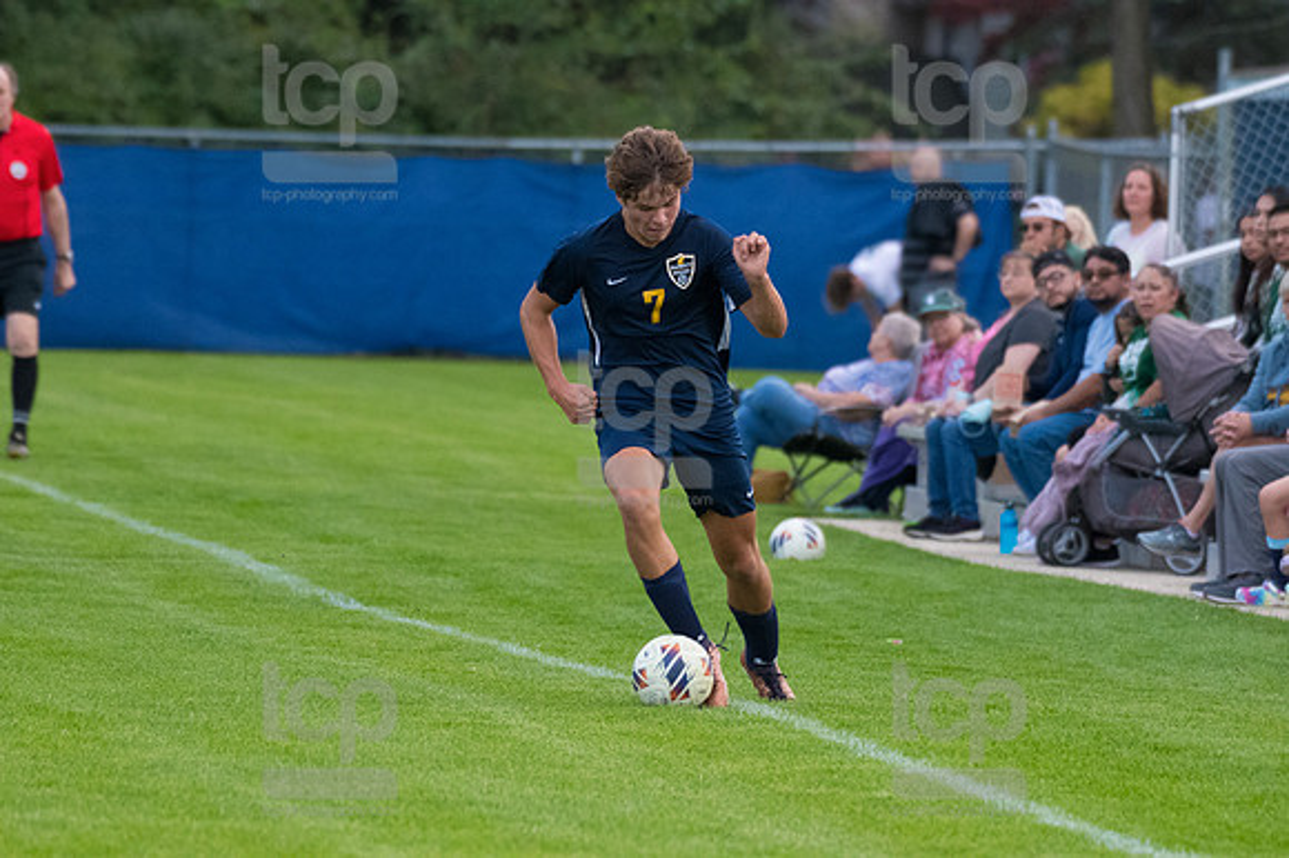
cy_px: 429
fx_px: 15566
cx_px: 644
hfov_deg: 4.7
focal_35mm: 435
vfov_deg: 3.2
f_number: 5.6
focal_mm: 290
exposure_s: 1/2000
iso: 3200
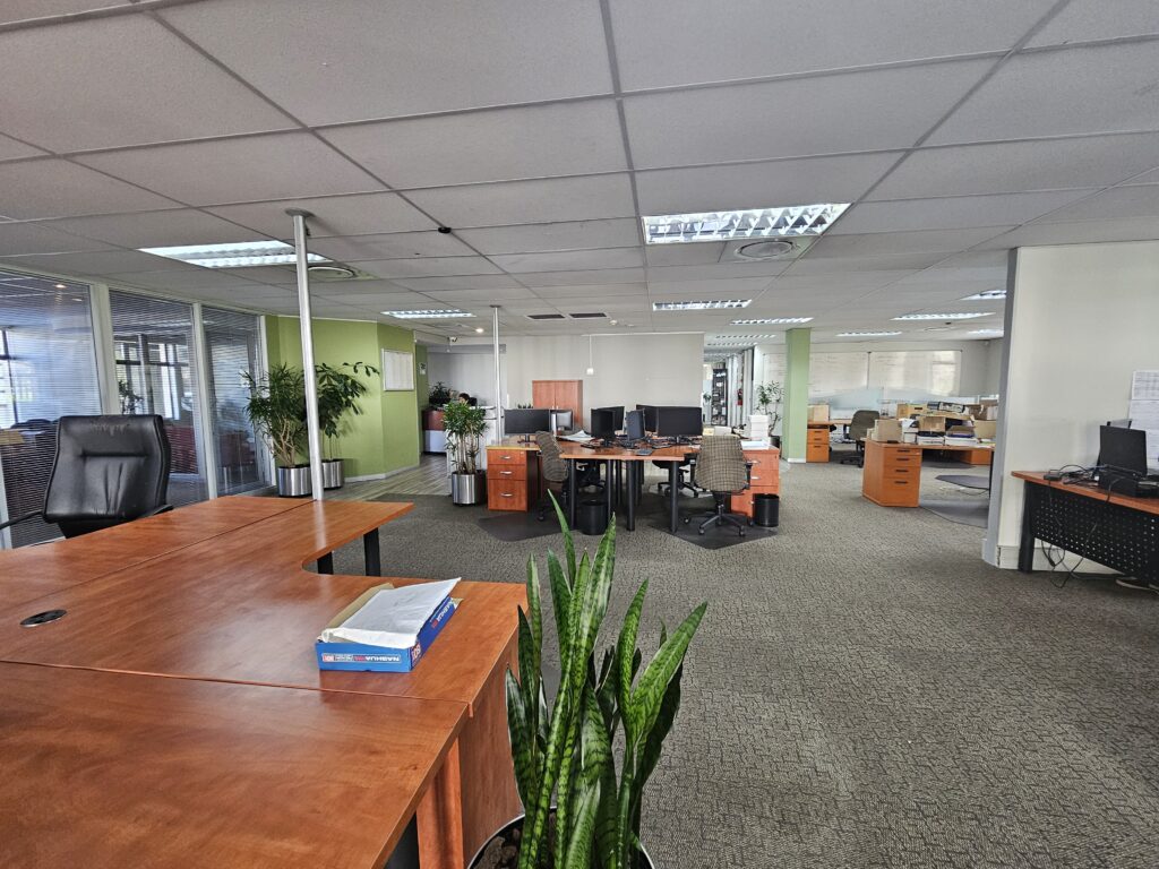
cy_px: 434
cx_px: 580
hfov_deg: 106.2
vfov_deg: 89.9
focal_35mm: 13
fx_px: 435
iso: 320
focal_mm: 2.2
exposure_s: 1/71
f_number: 2.2
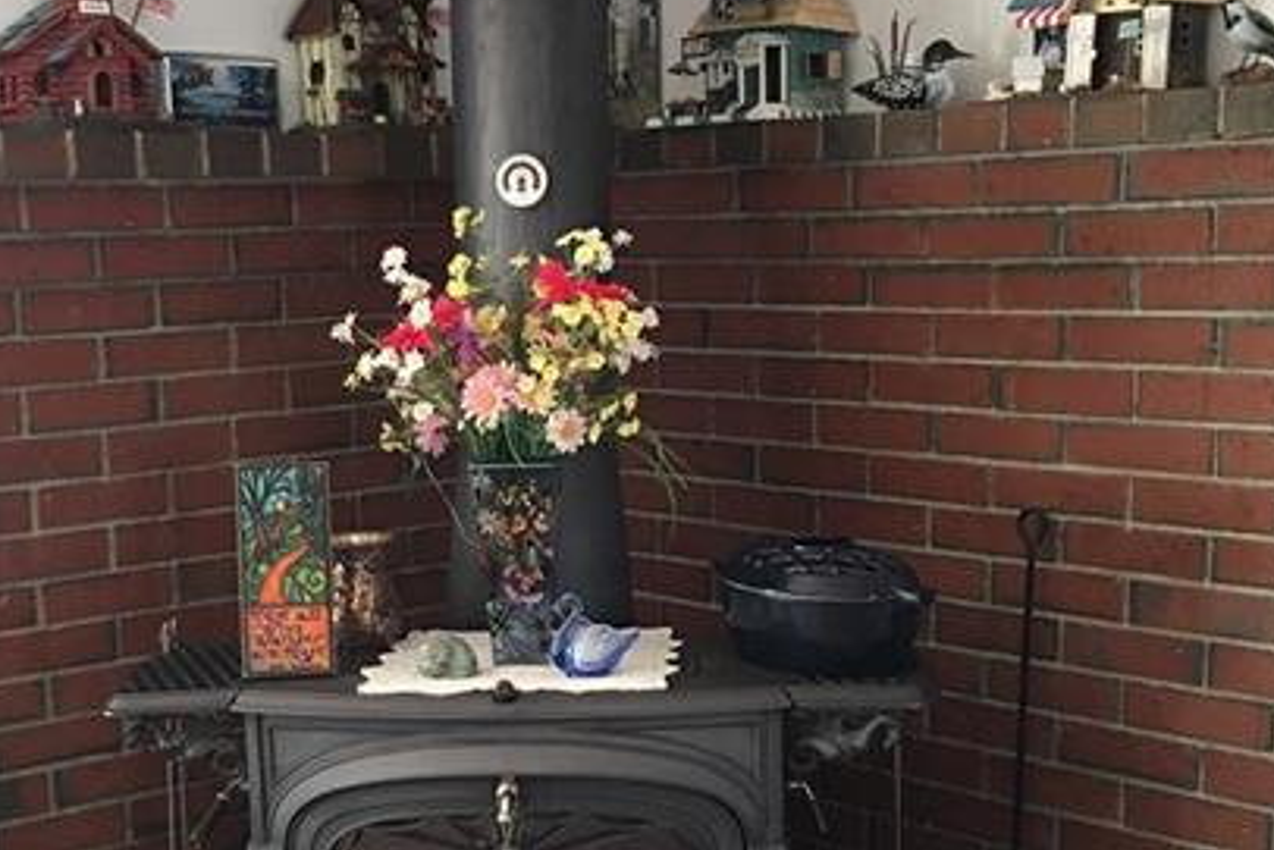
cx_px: 490
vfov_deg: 23.5
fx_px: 2018
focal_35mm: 57
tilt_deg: -11.1
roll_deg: +1.4
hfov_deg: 34.9
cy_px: 652
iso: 64
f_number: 2.2
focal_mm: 4.15
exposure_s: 1/15
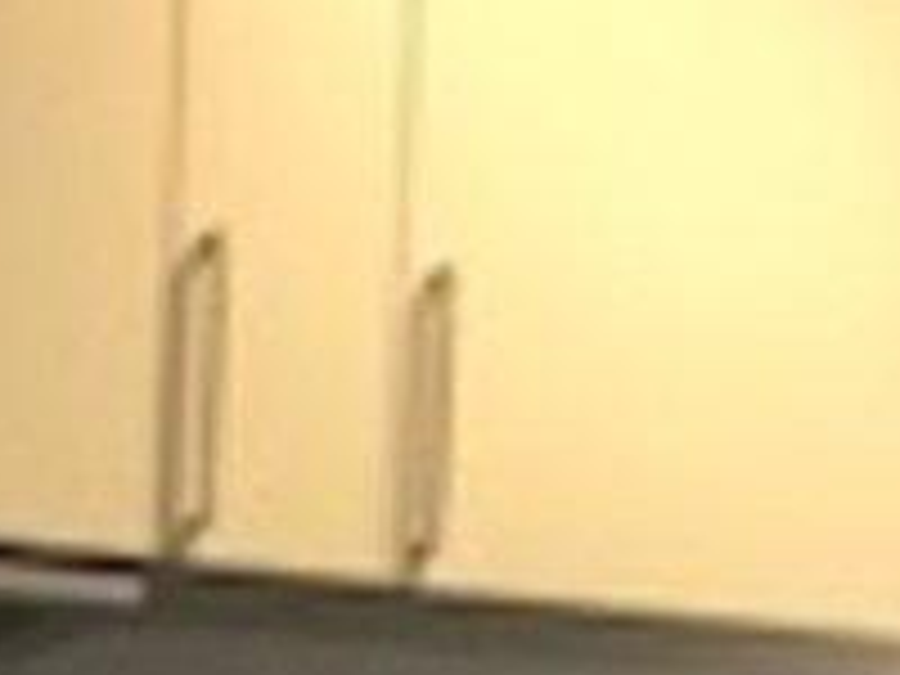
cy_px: 1458
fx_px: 3640
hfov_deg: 14.1
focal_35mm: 140
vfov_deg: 9.7
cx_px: 270
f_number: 1.8
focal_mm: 3.99
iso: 80
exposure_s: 1/17
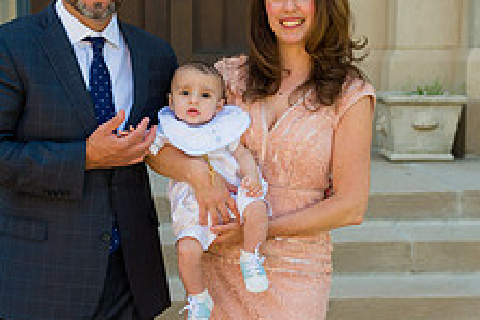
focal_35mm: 81
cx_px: 163
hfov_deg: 24.9
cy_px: 227
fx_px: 1080
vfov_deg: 16.8
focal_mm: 40
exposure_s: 1/1000
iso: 320
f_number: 4
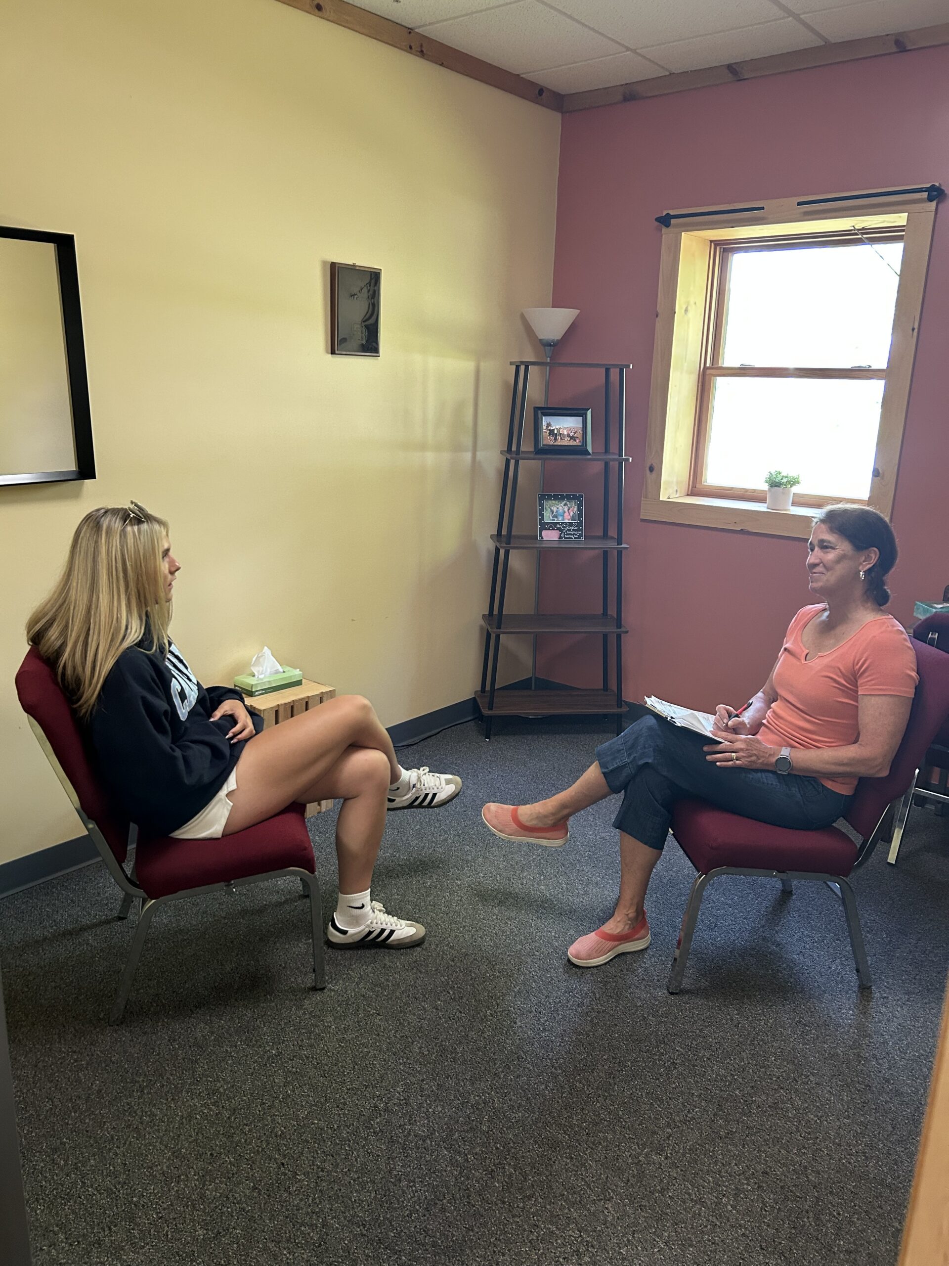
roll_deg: -2.0
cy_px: 633
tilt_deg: -13.7
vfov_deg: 67.3
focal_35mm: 26
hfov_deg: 53.1
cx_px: 474
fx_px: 950
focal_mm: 5.7
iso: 250
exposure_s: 1/60
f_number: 1.5
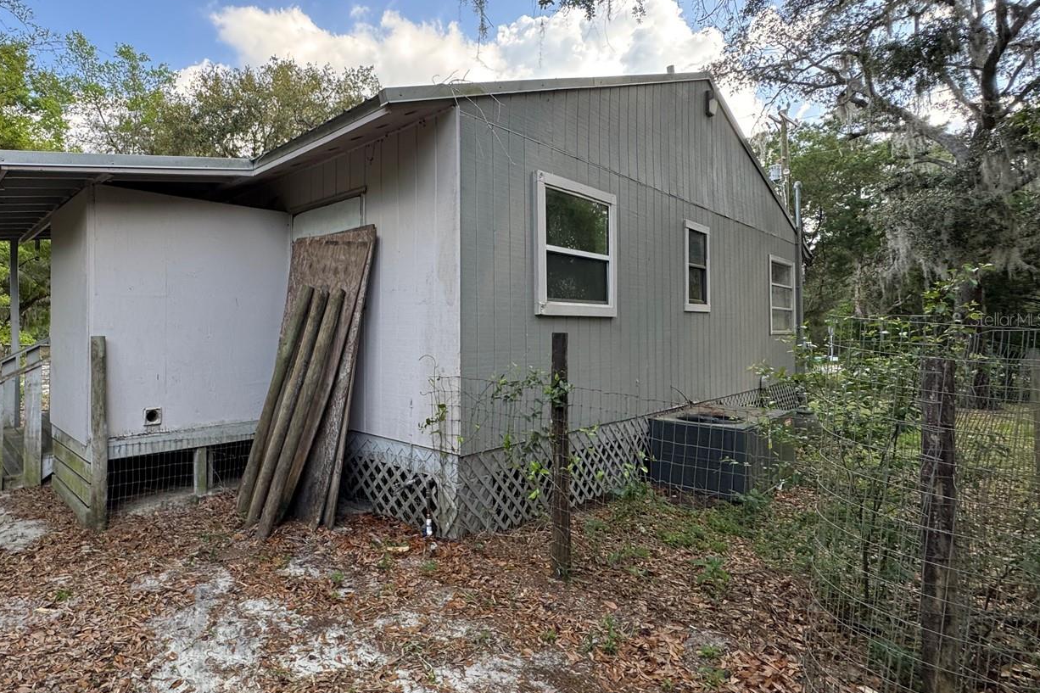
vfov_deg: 64.4
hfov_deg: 84.7
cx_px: 372
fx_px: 549
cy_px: 319
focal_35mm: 19
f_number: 2.2
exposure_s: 1/199
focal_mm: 2.22
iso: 40
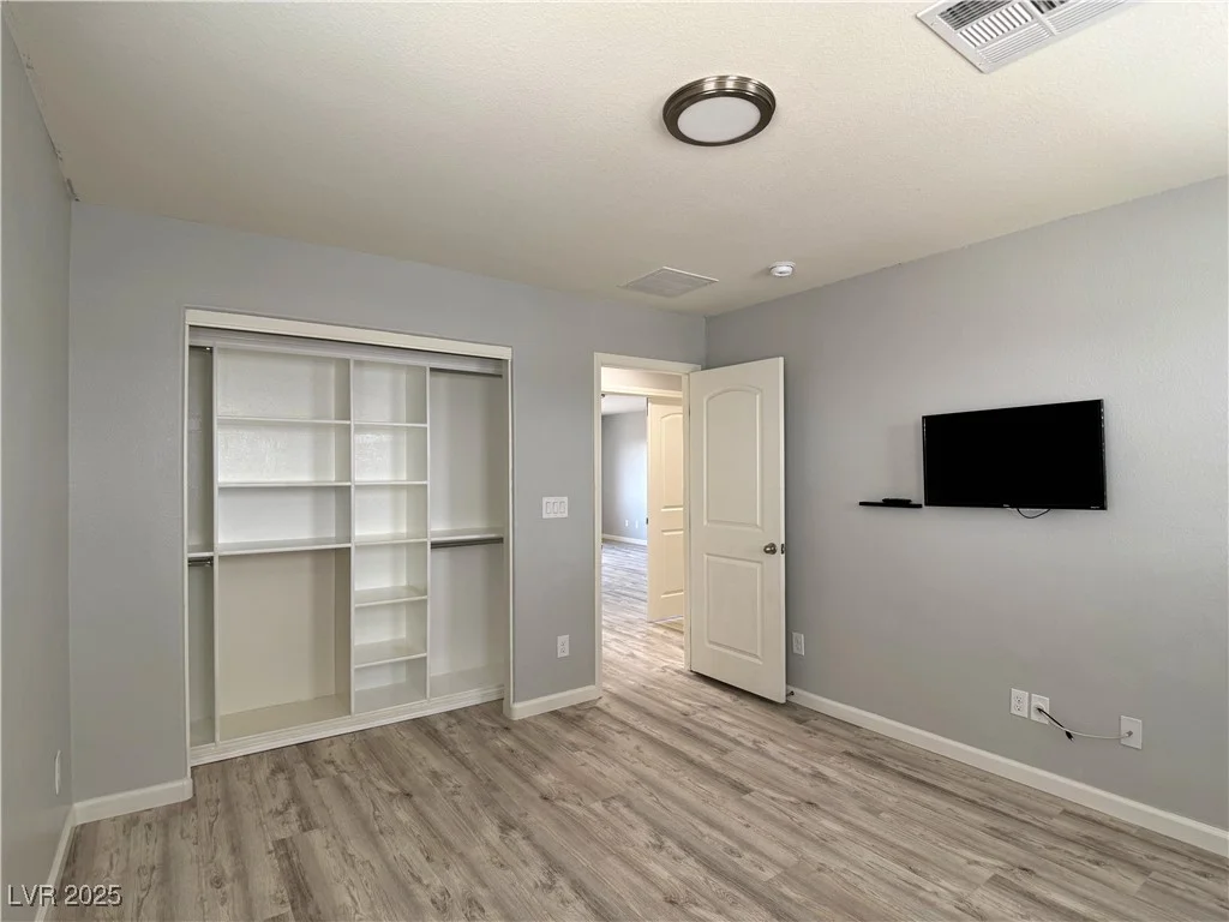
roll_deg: +0.0
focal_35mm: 24
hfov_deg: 71.6
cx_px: 614
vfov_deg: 56.8
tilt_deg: +0.5
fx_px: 852
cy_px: 461
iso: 125
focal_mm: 6.76
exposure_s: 1/60
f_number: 1.78
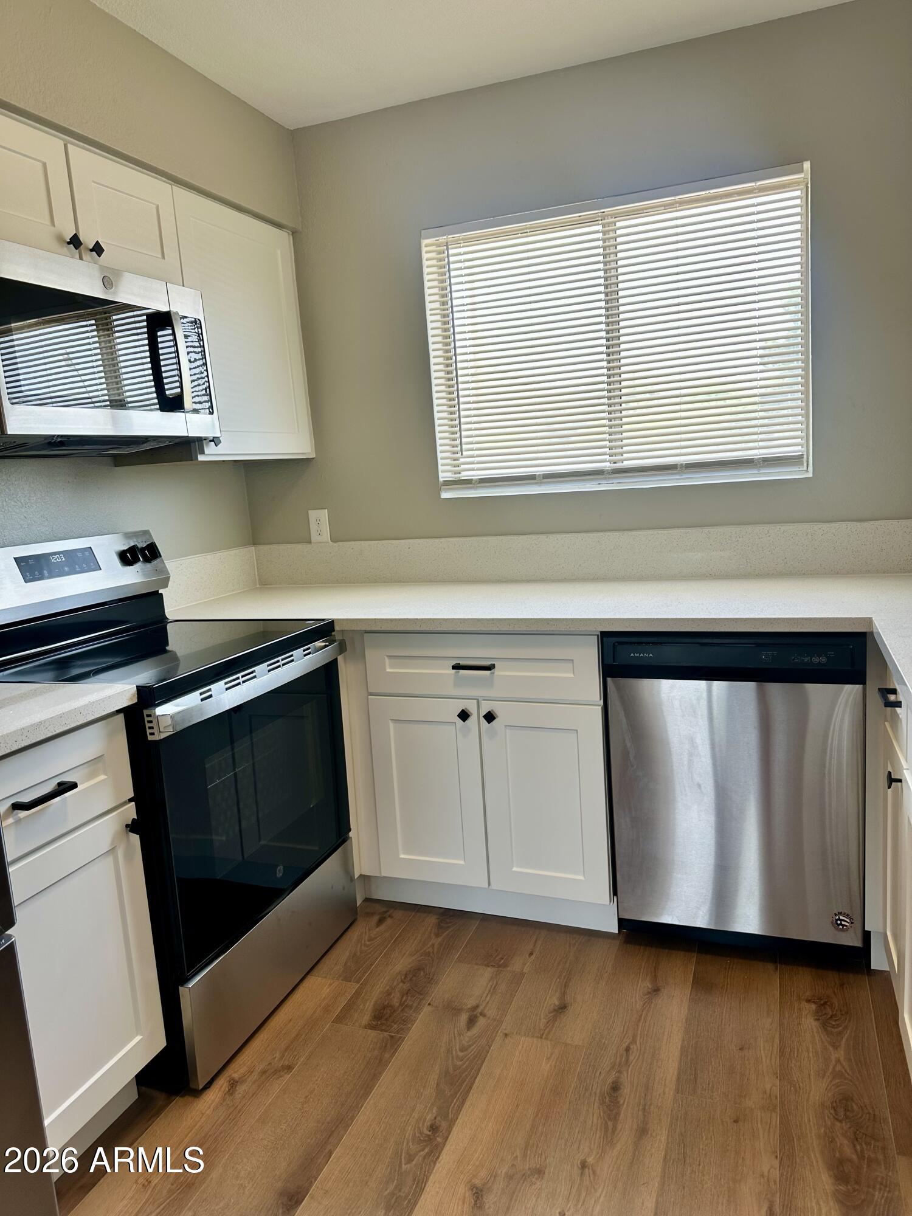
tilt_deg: -8.1
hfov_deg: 56.8
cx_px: 456
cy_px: 608
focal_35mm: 24
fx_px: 843
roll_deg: +4.5
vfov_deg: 71.6
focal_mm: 6.86
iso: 64
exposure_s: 1/136
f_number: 1.78
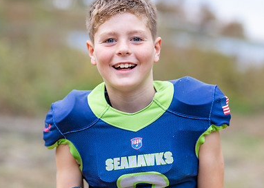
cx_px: 124
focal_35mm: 104
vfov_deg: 13.8
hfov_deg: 19.2
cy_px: 67
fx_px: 779
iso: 100
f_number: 1.2
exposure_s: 1/500
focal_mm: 50
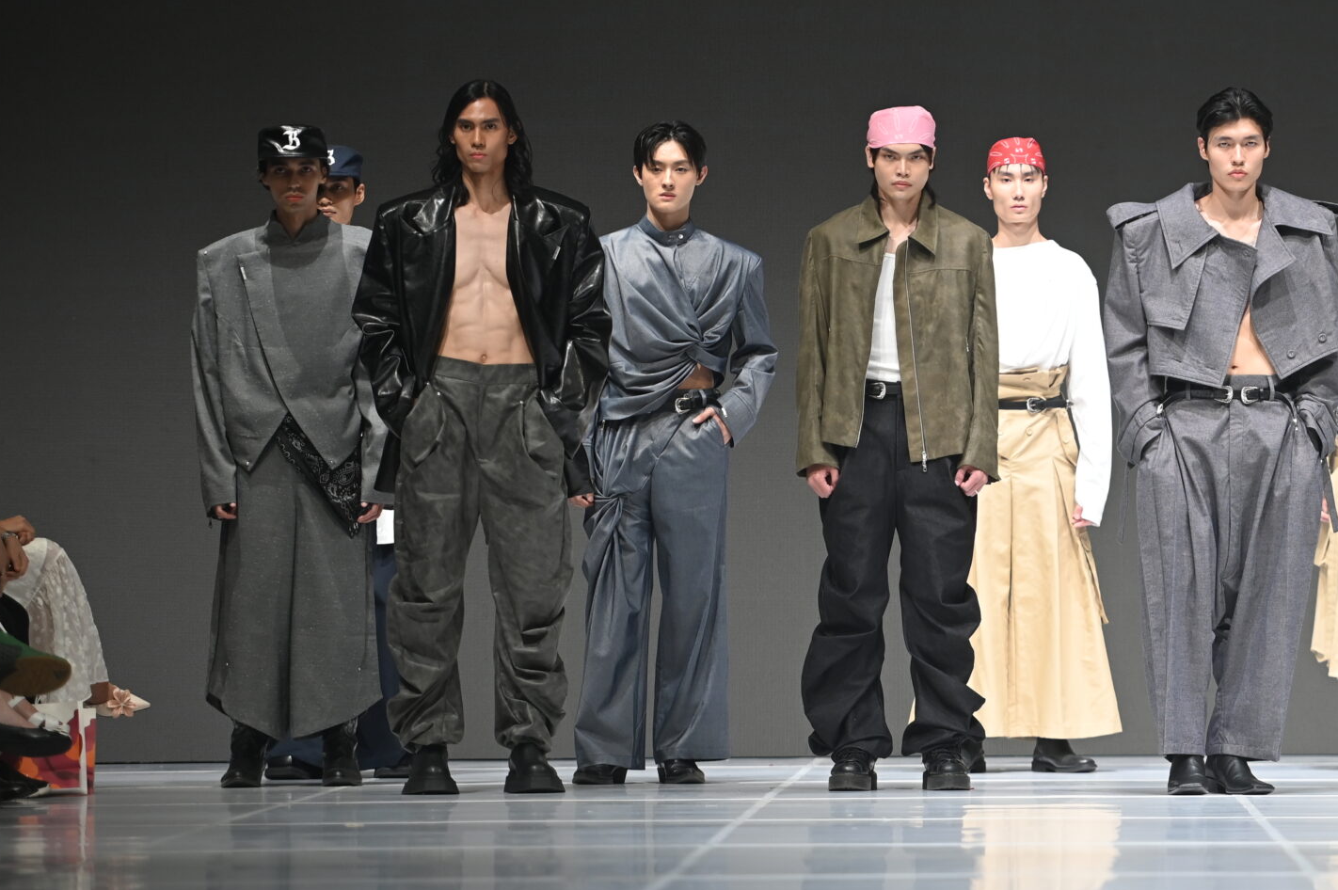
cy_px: 416
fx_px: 10696
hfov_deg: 7.1
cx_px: 1160
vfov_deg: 4.8
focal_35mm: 288
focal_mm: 160
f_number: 2.8
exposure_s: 1/400
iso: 640
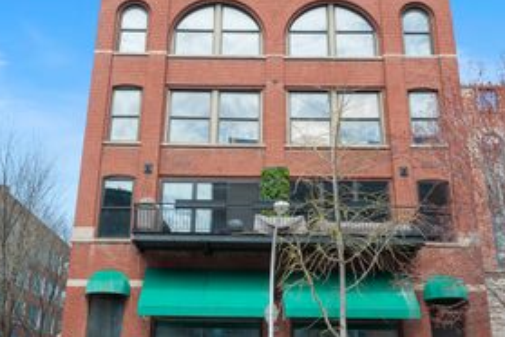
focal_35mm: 43
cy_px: 168
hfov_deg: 45.4
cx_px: 250
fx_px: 603
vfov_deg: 31.2
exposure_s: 1/640
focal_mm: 24
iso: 400
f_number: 8
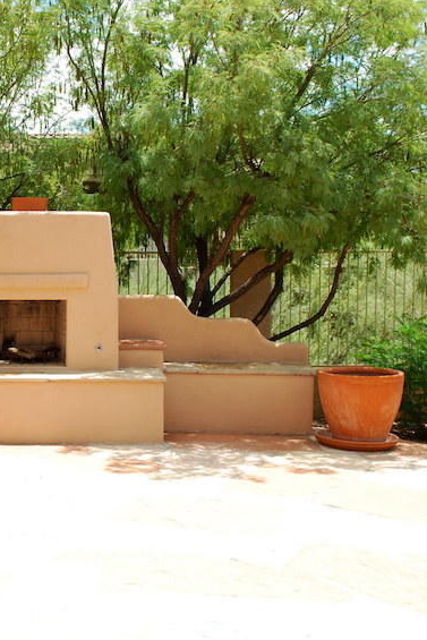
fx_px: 871
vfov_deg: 40.3
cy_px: 311
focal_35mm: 49
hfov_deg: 26.4
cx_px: 22
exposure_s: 1/200
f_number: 6.3
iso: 100
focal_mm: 18
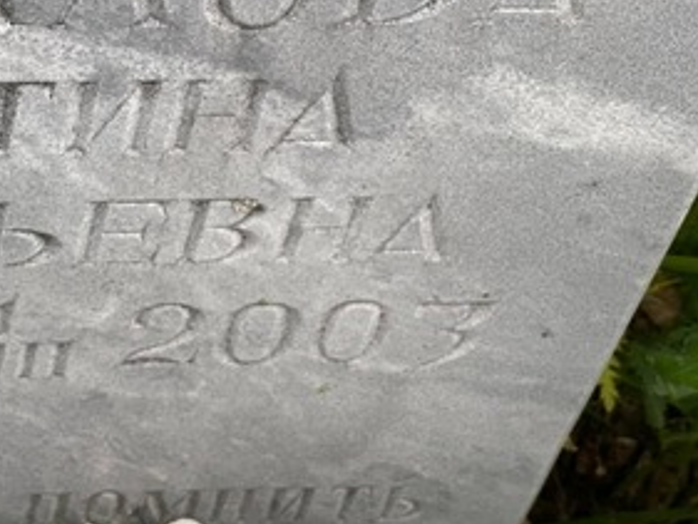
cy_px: 7
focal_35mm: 148
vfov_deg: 10.0
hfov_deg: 13.1
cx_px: -97
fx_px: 2986
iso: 20
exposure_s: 1/174
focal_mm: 6
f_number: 2
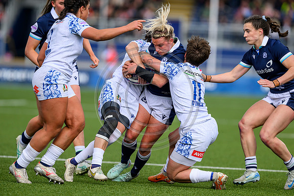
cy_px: 98
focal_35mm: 400
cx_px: 147
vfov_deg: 3.4
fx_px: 3267
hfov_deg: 5.2
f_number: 4
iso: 500
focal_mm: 400
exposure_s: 1/2000
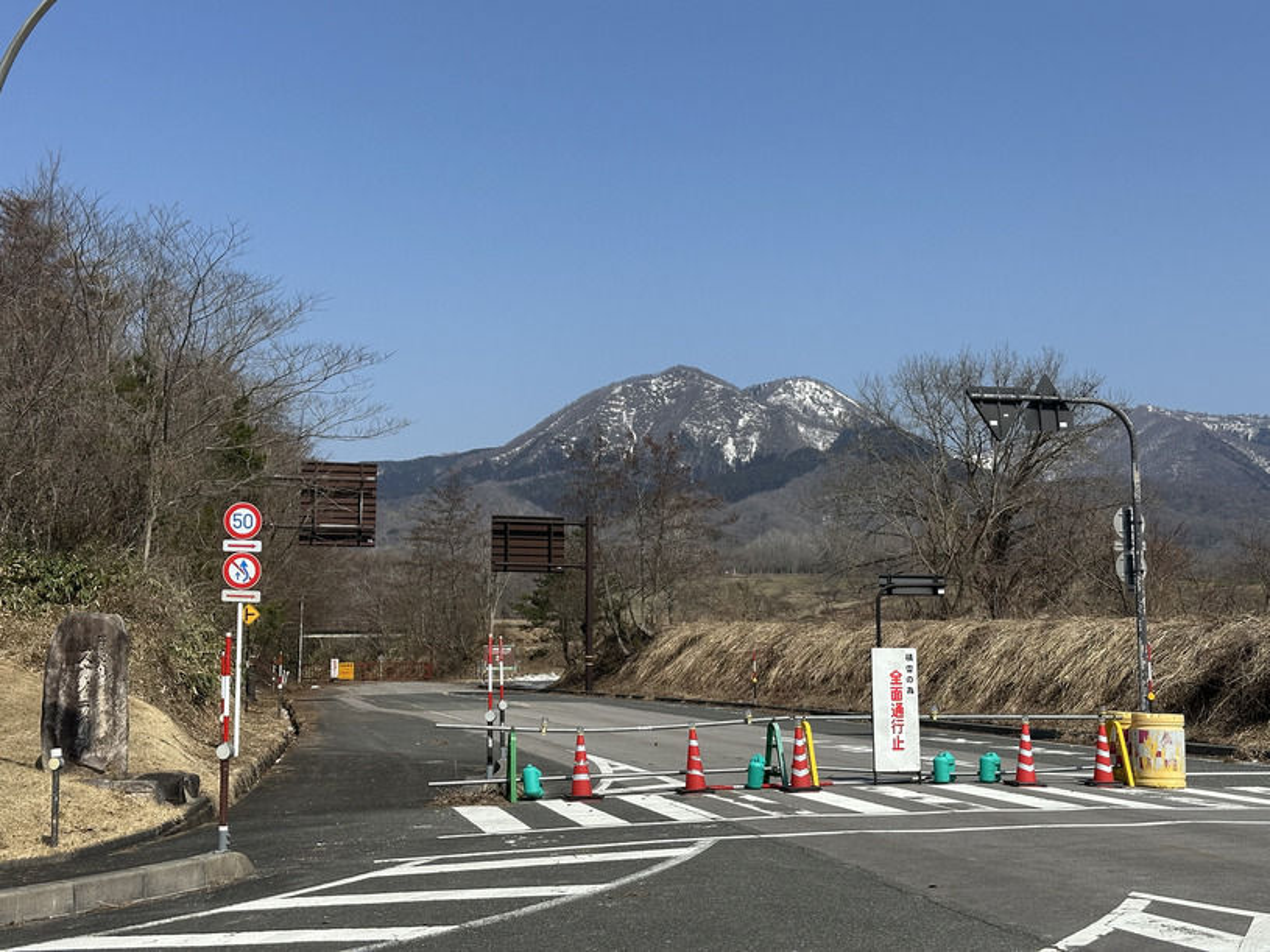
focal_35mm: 48
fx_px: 1761
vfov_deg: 30.3
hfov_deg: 39.7
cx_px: 635
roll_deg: +0.0
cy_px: 476
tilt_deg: +6.0
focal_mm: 6.86
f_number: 1.78
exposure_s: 1/5000
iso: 64
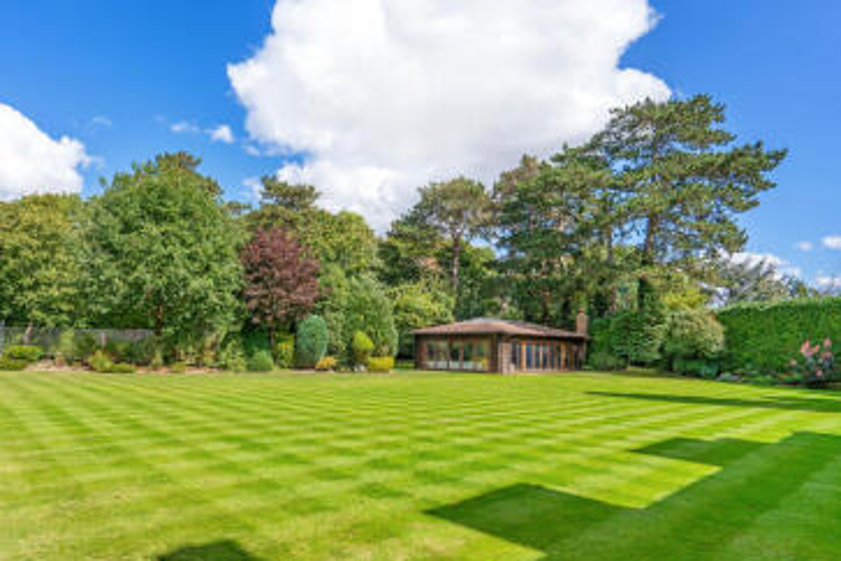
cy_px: 349
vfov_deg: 58.8
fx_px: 491
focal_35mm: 21
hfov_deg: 80.5
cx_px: 348
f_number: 10
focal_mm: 16
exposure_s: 1/100
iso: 100
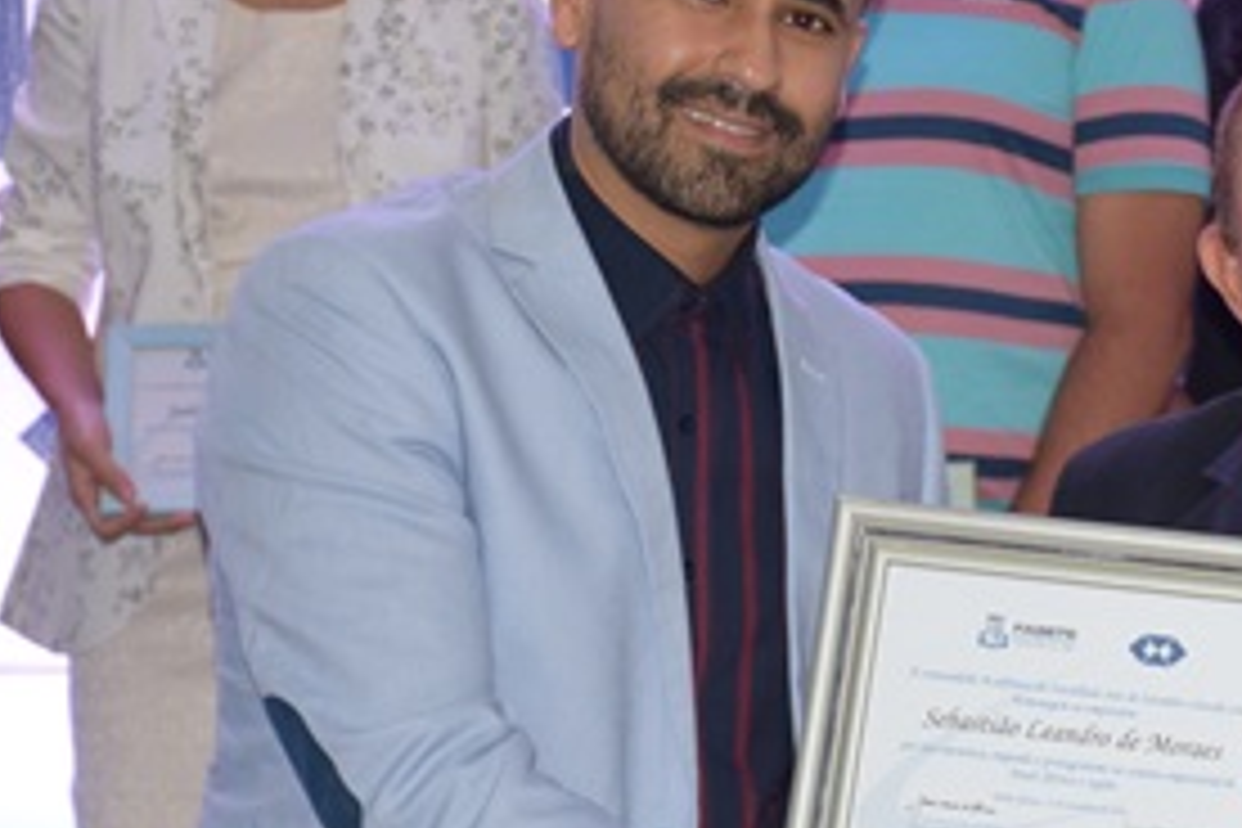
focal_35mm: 169
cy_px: 513
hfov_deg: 12.1
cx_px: 1042
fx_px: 5830
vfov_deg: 8.1
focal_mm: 52
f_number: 4.8
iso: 1400
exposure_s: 1/60
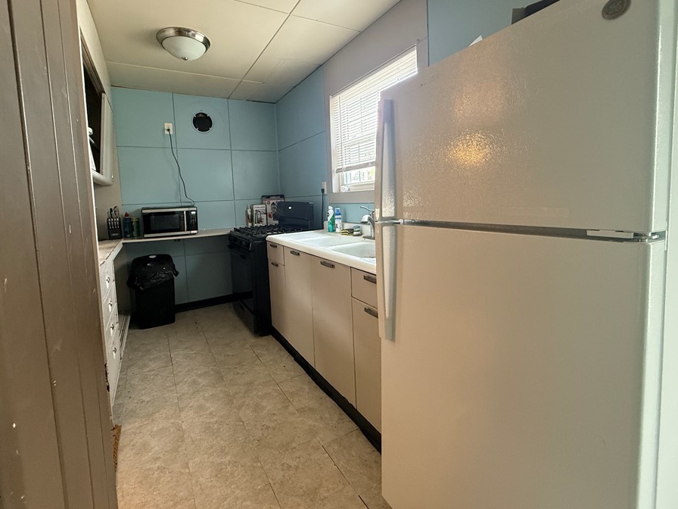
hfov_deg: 94.3
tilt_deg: -3.3
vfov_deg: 77.7
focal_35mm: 16
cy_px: 220
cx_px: 309
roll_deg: +2.3
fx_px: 313
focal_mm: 2.22
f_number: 2.2
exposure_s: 1/60
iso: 400
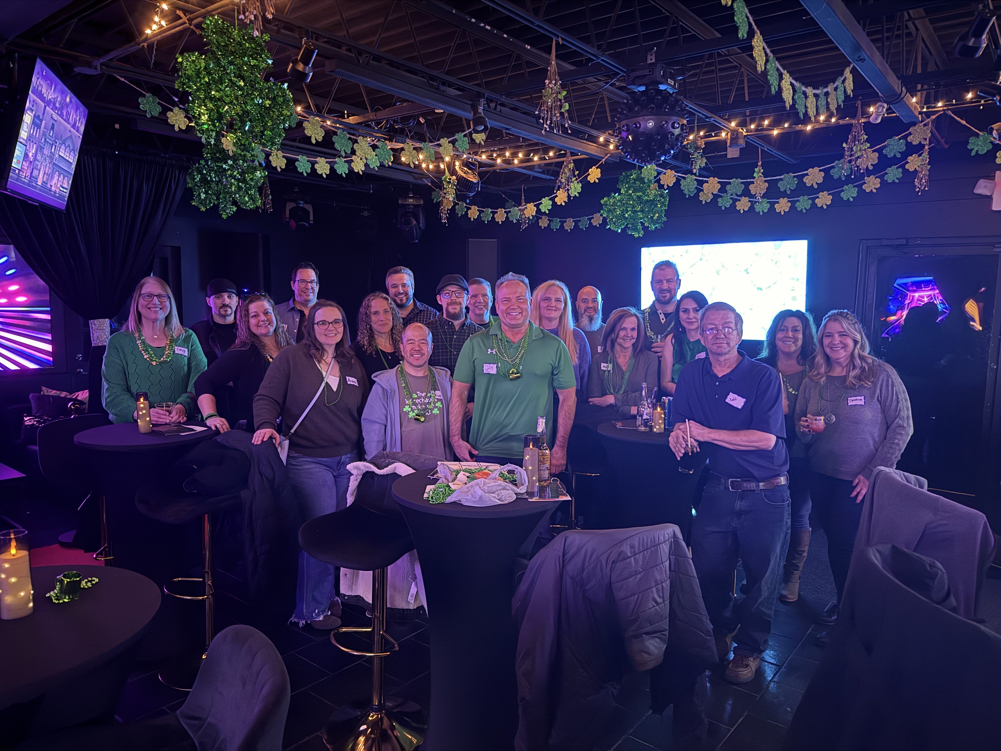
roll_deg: +0.0
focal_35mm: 24
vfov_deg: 56.8
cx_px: 500
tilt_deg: -6.5
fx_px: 694
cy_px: 376
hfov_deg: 71.6
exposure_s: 1/15
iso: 1600
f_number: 1.78
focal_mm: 6.76
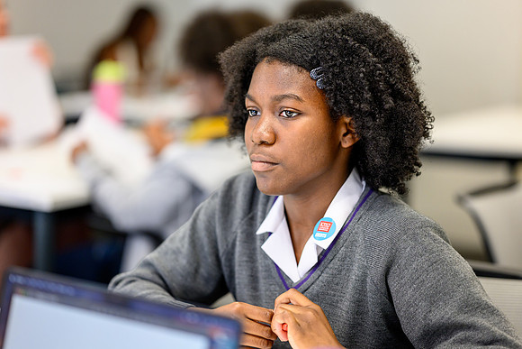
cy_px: 174
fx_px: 1241
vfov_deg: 16.0
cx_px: 261
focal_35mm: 86
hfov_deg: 23.8
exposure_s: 1/400
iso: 1400
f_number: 1.8
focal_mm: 85
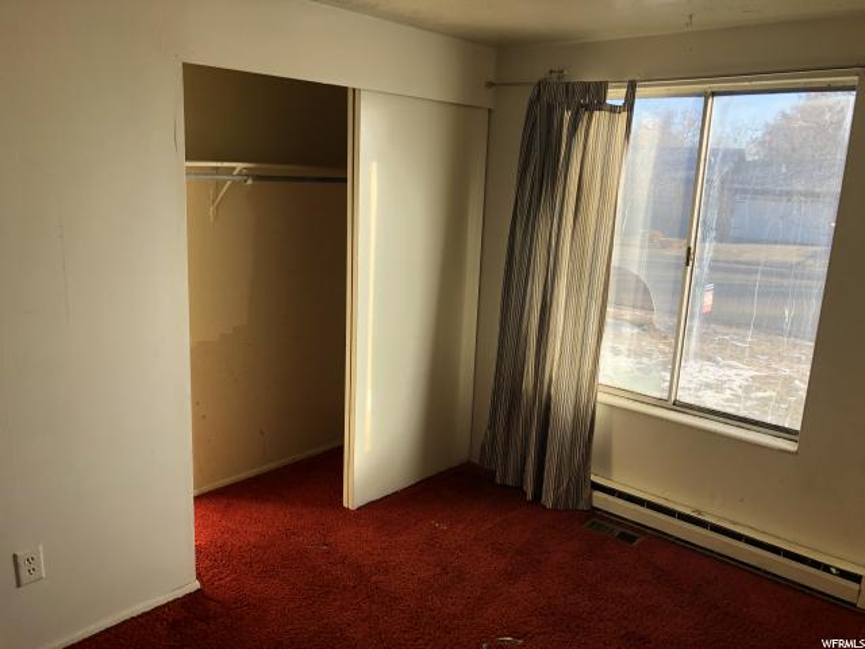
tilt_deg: -9.8
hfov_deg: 63.4
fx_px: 700
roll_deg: -1.7
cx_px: 432
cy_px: 324
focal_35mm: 28
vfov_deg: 49.7
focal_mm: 4
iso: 20
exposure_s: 1/240
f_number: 1.8
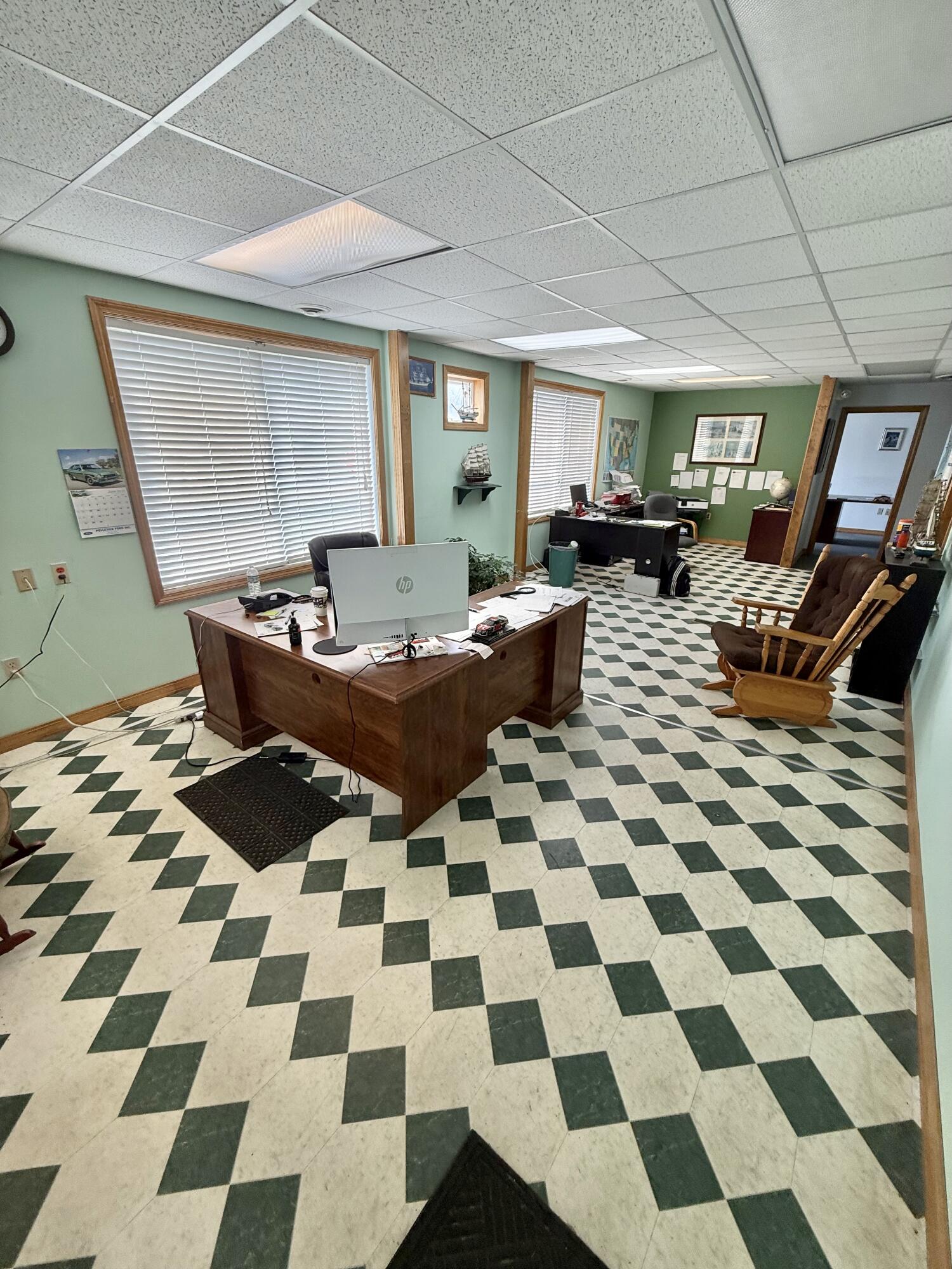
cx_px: 476
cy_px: 634
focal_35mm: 14
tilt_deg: -20.2
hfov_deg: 85.7
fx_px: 513
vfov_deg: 102.1
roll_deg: -0.3
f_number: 2.2
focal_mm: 2.22
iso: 64
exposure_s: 1/120
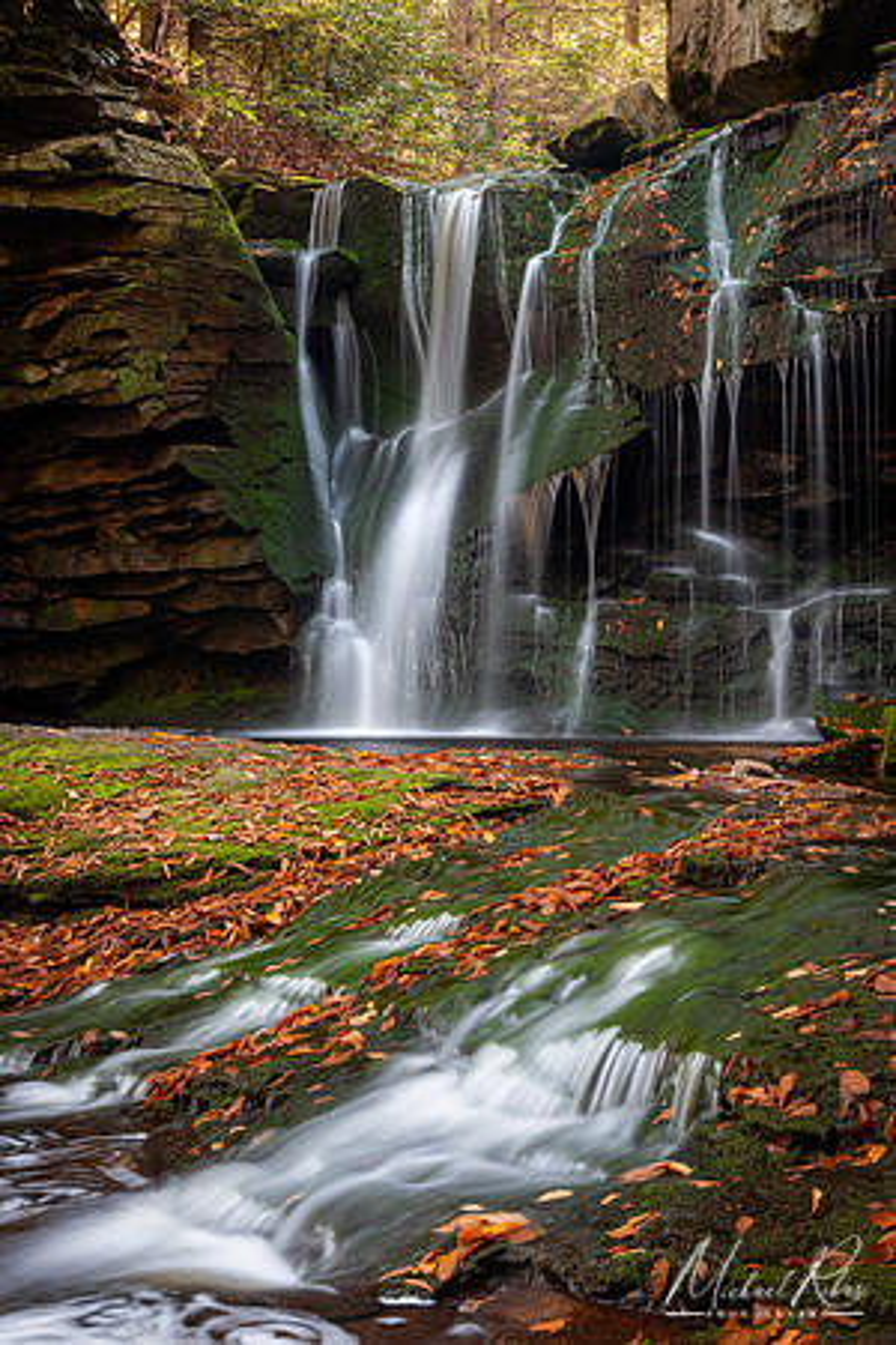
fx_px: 1643
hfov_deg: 30.5
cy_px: 672
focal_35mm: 44
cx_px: 448
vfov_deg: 44.5
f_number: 13
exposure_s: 2.5
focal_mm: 44
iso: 100
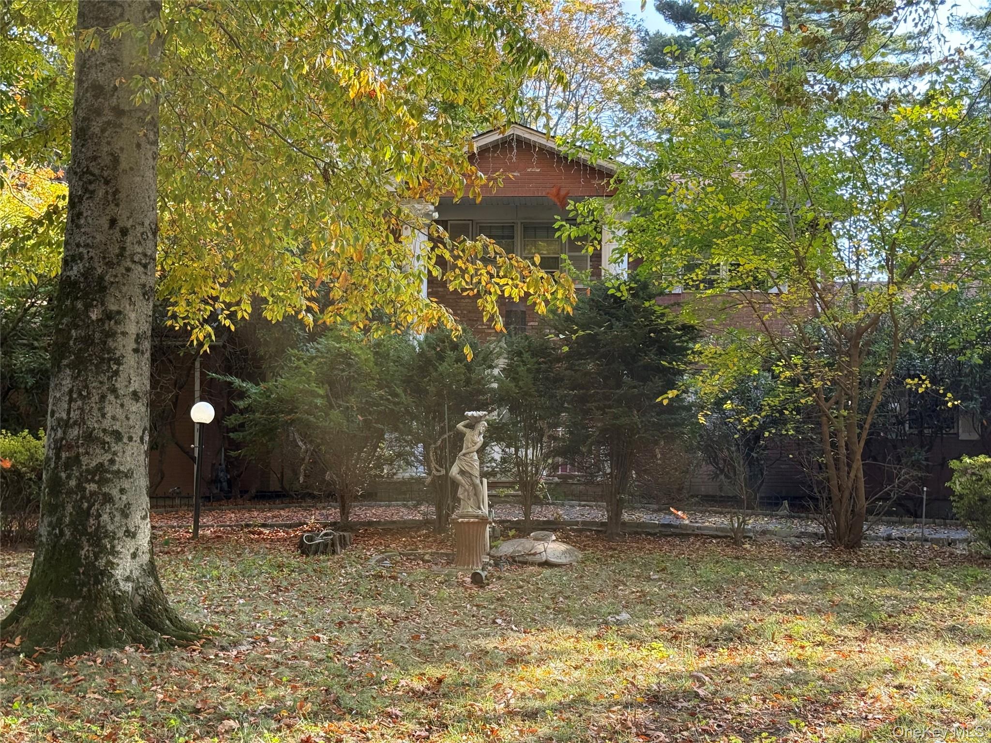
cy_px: 372
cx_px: 496
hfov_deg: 39.7
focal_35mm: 48
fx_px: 1374
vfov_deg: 30.3
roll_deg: -0.7
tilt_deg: +4.9
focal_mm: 6.76
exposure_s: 1/290
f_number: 1.78
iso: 100
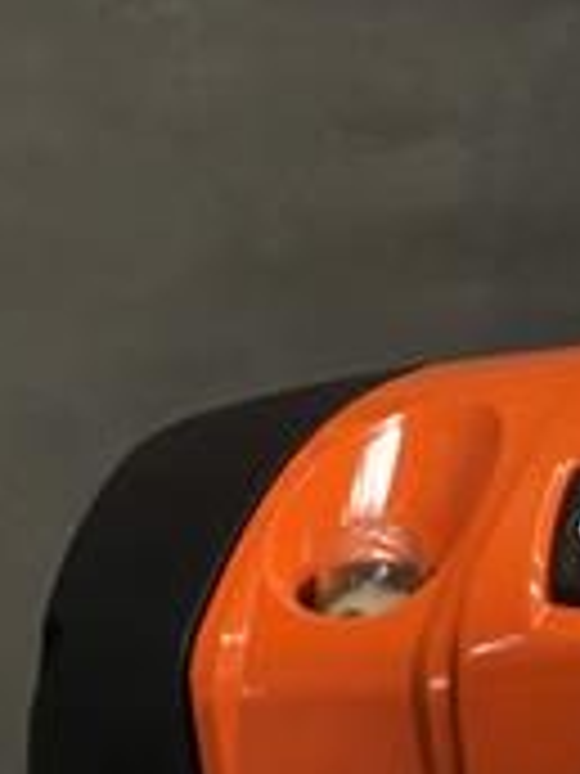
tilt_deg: -29.0
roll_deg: +5.4
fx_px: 2681
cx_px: 796
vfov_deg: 16.3
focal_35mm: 120
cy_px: 112
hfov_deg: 11.9
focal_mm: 4.15
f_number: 2.2
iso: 40
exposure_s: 1/33
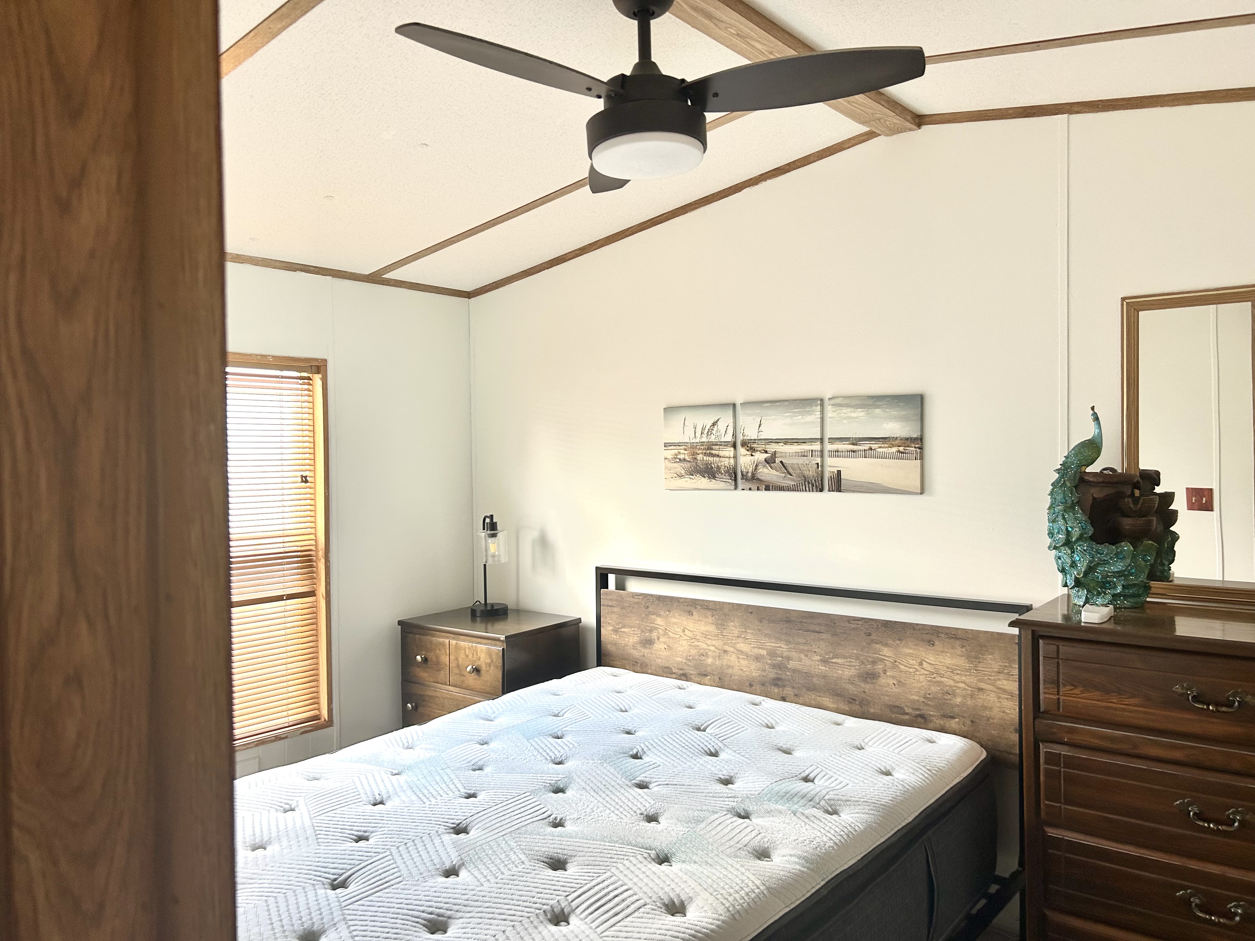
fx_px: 943
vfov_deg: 53.1
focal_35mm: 26
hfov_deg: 67.3
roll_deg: +0.8
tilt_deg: -0.3
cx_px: 628
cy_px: 470
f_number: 1.5
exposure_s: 1/121
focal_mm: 5.7
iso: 125
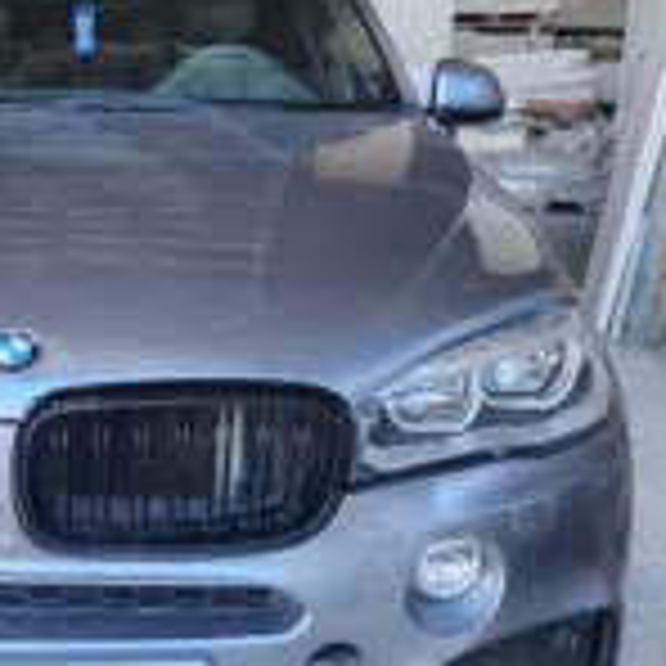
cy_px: 387
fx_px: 1197
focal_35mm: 55
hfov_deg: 30.0
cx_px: 94
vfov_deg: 31.0
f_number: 1.8
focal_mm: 6.4
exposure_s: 1/180
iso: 160
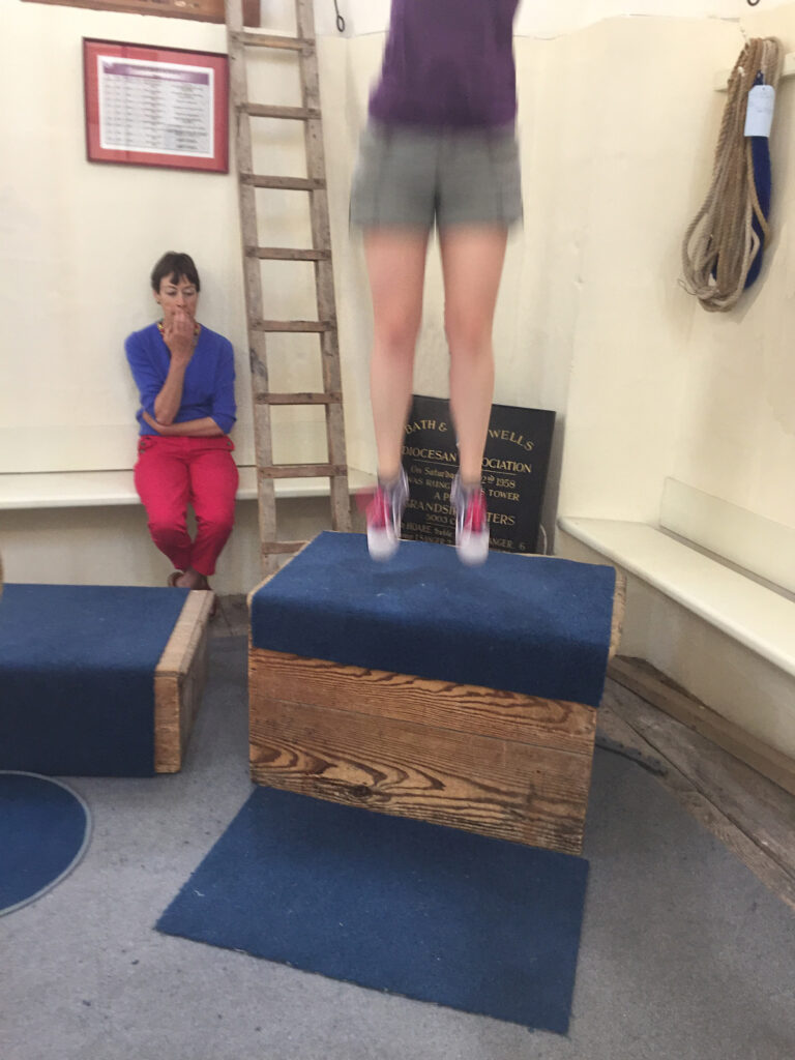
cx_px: 398
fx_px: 888
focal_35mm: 29
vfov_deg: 61.7
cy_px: 530
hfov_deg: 48.2
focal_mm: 4.15
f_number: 2.2
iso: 160
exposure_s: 1/33
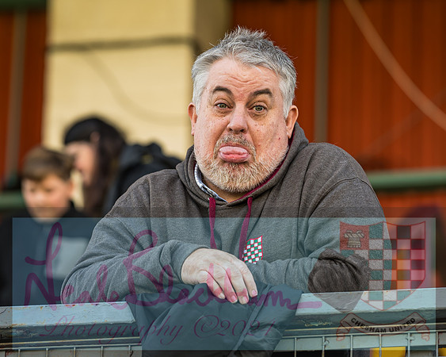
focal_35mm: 283
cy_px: 160
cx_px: 238
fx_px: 3729
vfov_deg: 5.5
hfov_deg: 6.8
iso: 50
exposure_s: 1/100
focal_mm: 135
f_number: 3.5
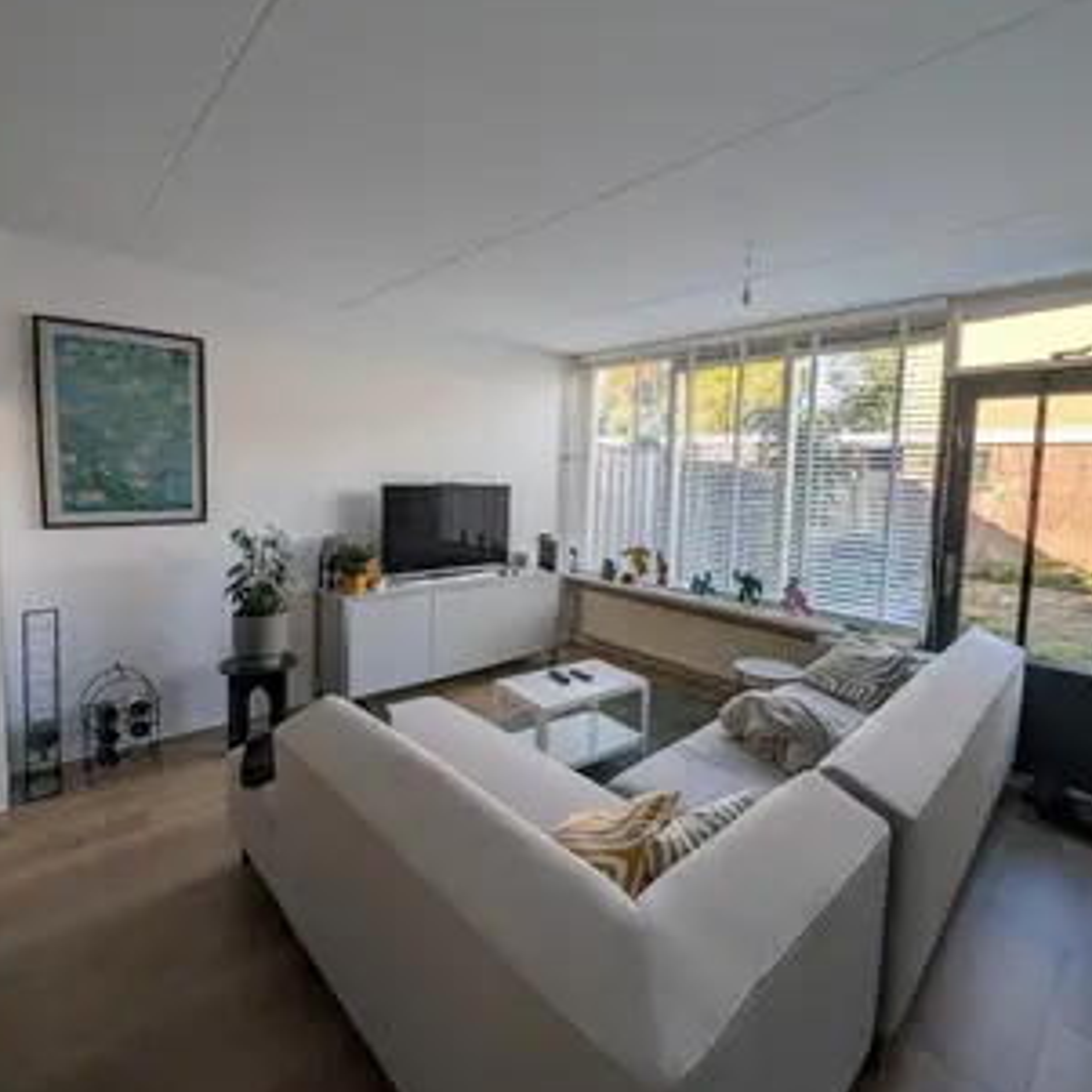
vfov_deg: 91.0
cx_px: 541
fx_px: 535
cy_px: 517
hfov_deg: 91.1
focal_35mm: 15
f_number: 1.7
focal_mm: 2.02
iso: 50
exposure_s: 1/401
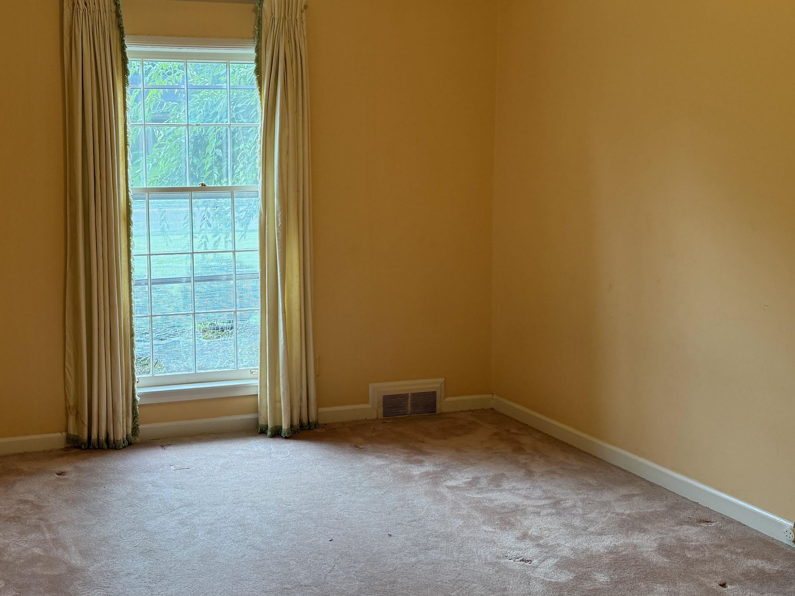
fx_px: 873
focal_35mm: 38
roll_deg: +0.5
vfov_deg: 37.7
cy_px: 258
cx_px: 232
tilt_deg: -5.0
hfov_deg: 47.7
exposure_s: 1/125
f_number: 1.78
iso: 125
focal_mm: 6.76
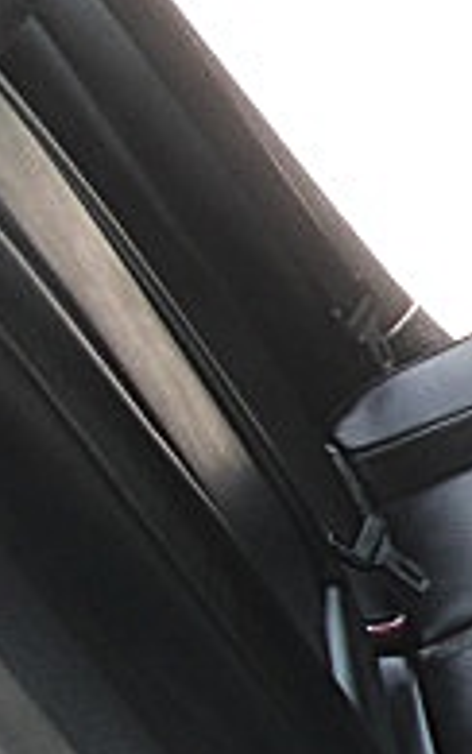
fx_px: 2571
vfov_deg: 16.6
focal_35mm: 125
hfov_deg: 9.4
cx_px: 1130
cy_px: 607
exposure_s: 1/125
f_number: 2.8
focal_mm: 6.3
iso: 50
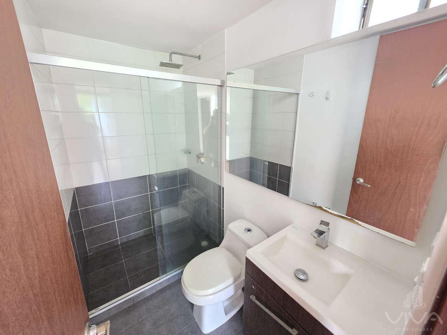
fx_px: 168
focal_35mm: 13
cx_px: 224
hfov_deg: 106.2
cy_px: 168
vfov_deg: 89.9
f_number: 1.9
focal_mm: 2.2
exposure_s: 1/30
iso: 1000
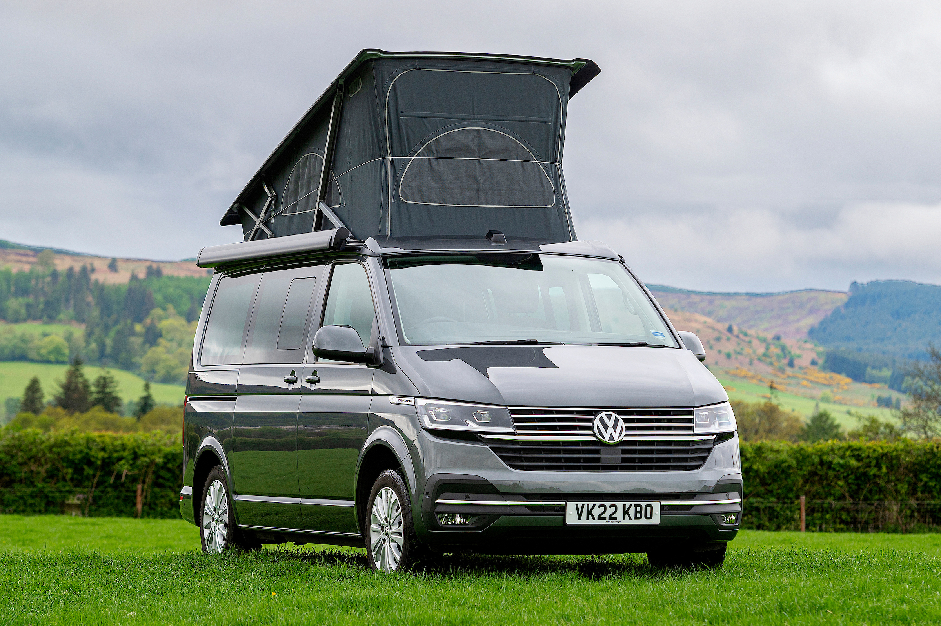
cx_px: 470
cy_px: 313
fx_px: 3030
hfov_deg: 17.7
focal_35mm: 116
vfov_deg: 11.8
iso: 250
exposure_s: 1/800
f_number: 5.6
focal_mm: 116
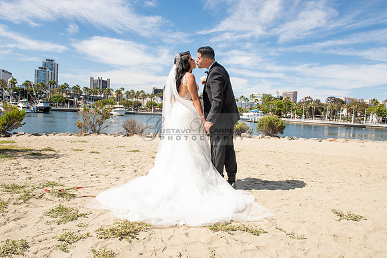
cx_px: 194
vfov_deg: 53.2
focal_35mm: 24
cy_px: 129
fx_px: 258
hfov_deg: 73.7
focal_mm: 24
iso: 200
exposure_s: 1/200
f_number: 11
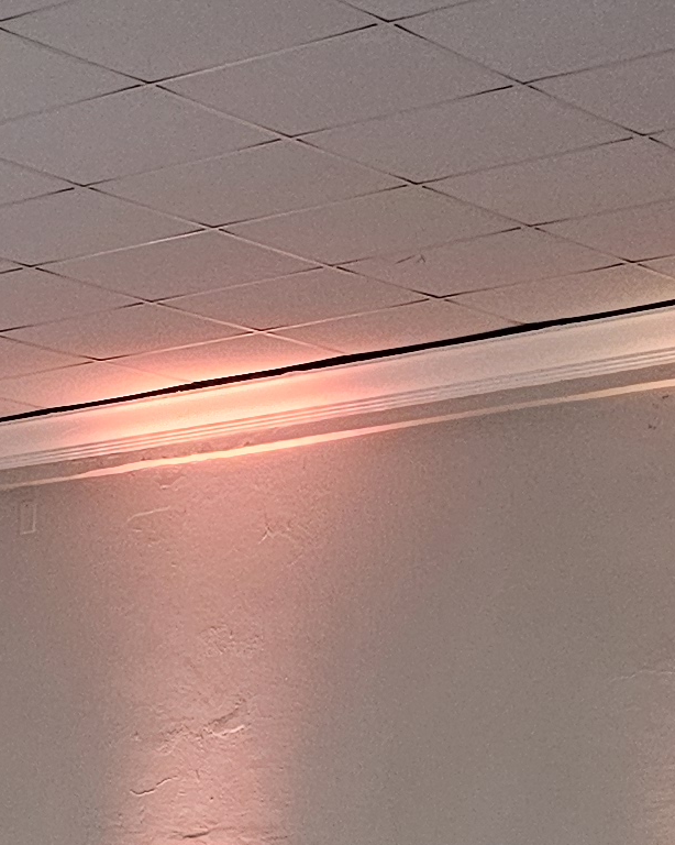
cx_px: -429
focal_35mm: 117
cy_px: 1595
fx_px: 2923
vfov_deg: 14.2
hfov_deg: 12.3
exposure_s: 1/40
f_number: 1.7
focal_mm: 6.3
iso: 500
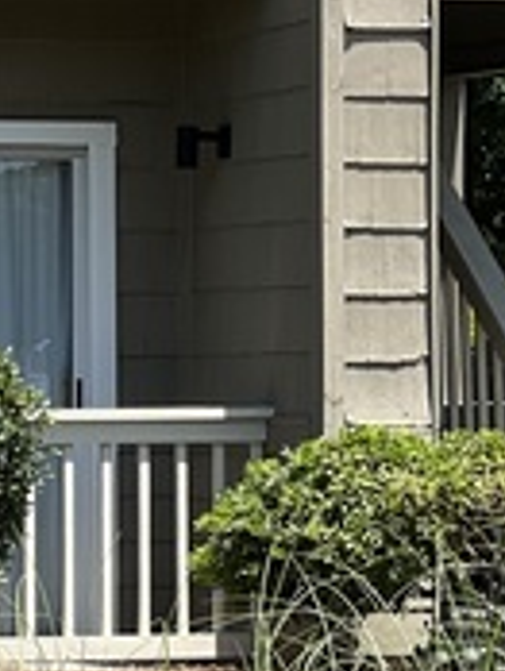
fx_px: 5724
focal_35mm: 295
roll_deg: +0.5
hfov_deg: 5.0
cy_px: -79
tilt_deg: +6.1
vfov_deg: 6.7
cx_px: 23
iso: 32
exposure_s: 1/479
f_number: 2.8
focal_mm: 9
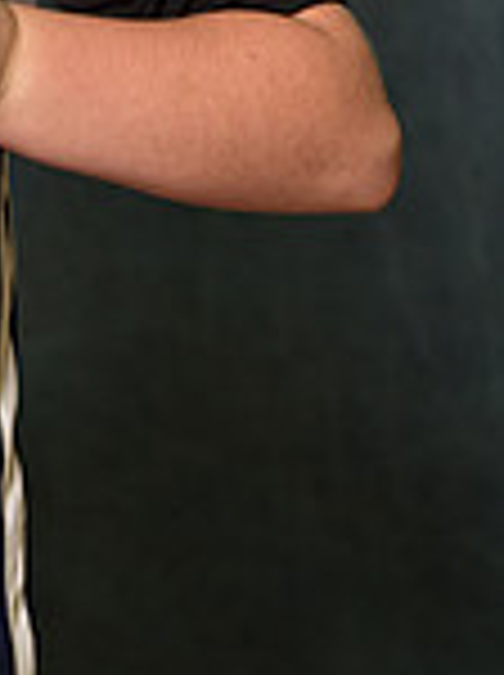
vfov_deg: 4.6
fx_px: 8410
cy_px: -284
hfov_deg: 3.4
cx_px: -362
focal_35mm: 432
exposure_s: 1/200
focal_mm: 116
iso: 250
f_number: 4.5
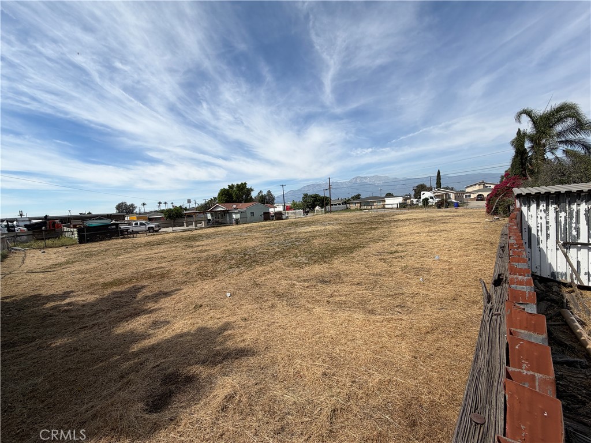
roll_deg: +3.4
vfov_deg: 85.7
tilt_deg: -2.5
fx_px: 239
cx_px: 296
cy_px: 222
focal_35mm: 14
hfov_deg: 102.1
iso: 20
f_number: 2.2
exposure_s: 1/1312
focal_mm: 2.22
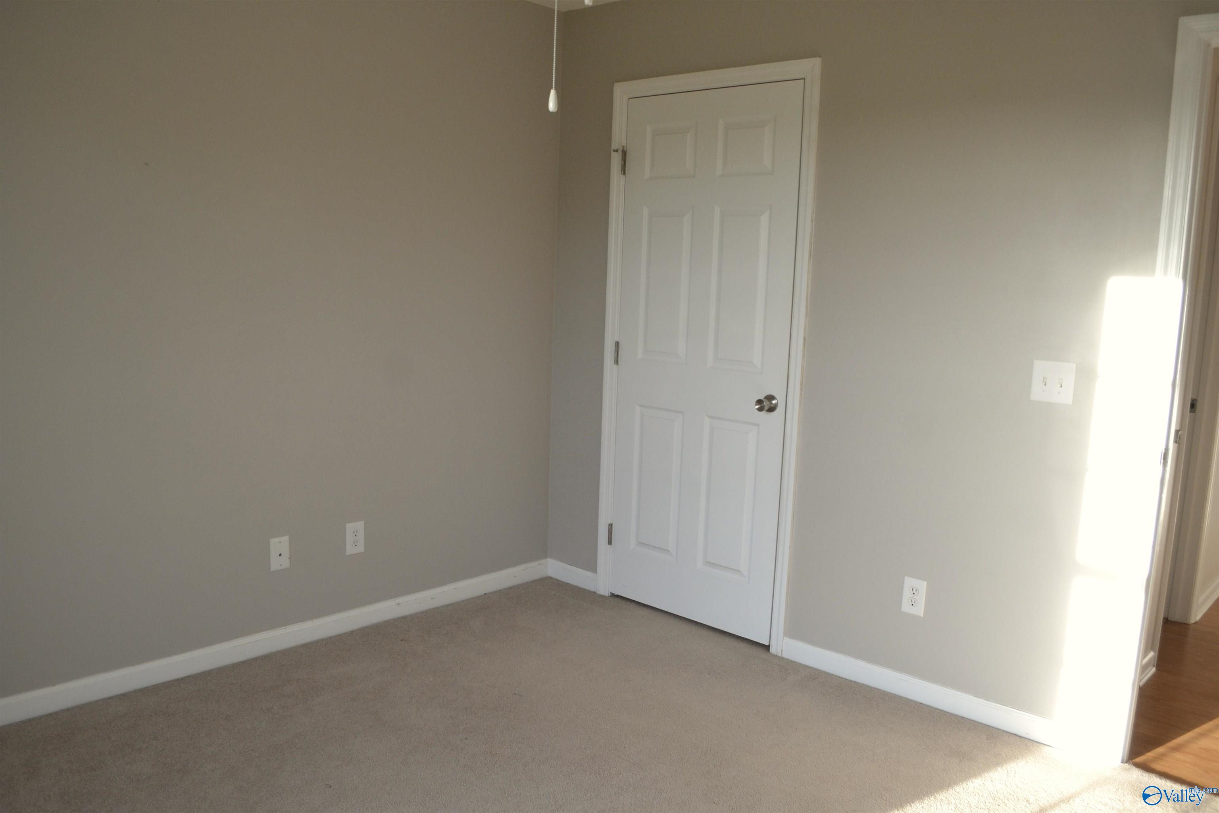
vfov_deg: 47.9
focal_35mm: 27
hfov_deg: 67.4
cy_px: 406
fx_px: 914
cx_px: 610
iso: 800
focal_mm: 18
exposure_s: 1/250
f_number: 5
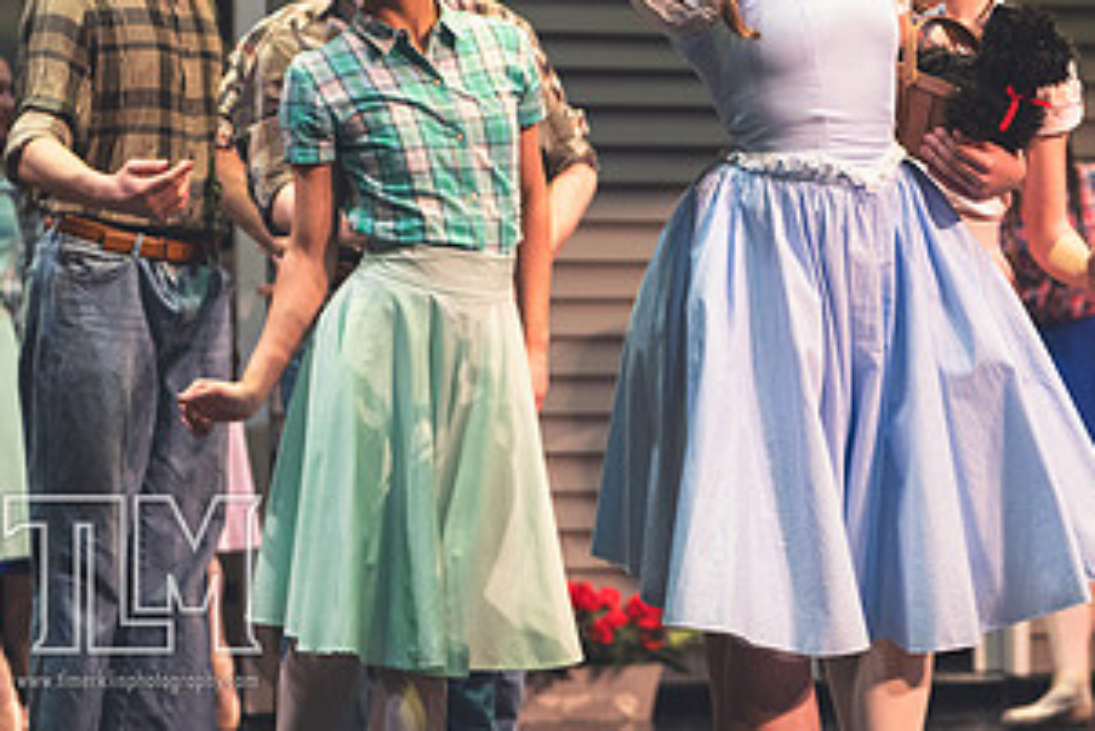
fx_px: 4808
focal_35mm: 158
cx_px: 924
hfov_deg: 12.9
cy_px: 155
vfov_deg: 8.7
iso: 2000
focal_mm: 82
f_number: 2.8
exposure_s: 1/250
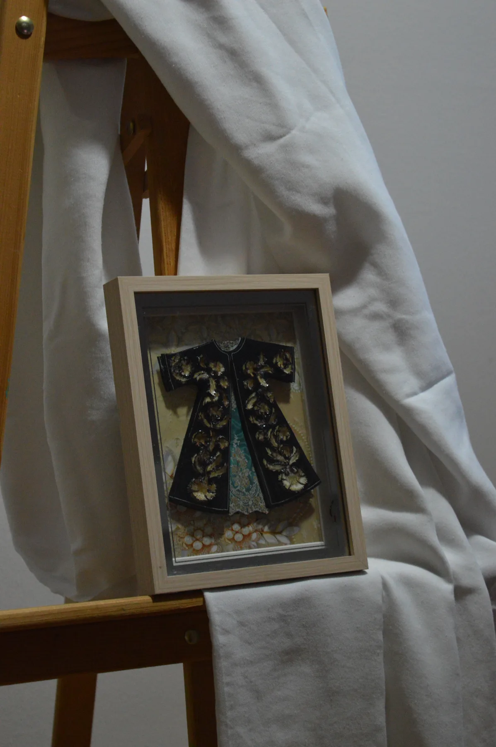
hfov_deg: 16.5
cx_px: 248
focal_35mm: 82
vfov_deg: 24.6
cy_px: 374
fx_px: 1708
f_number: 5.6
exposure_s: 1/15
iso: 2500
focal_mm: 55
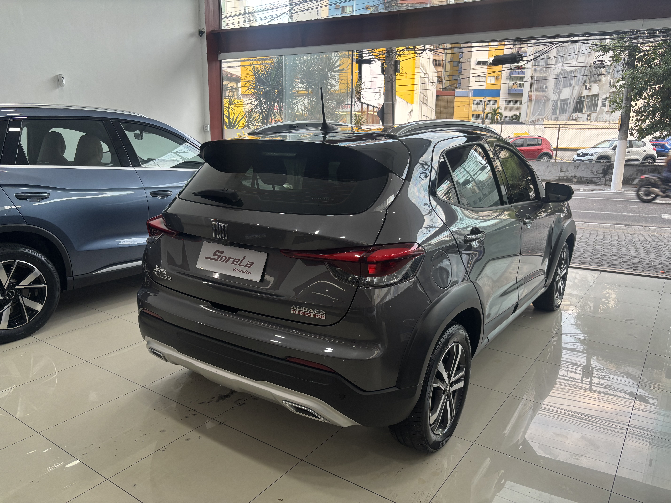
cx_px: 336
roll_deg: -0.8
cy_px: 252
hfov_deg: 67.3
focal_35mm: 26
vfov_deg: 53.1
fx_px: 504
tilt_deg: -14.3
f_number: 1.6
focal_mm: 5.96
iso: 100
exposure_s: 1/60
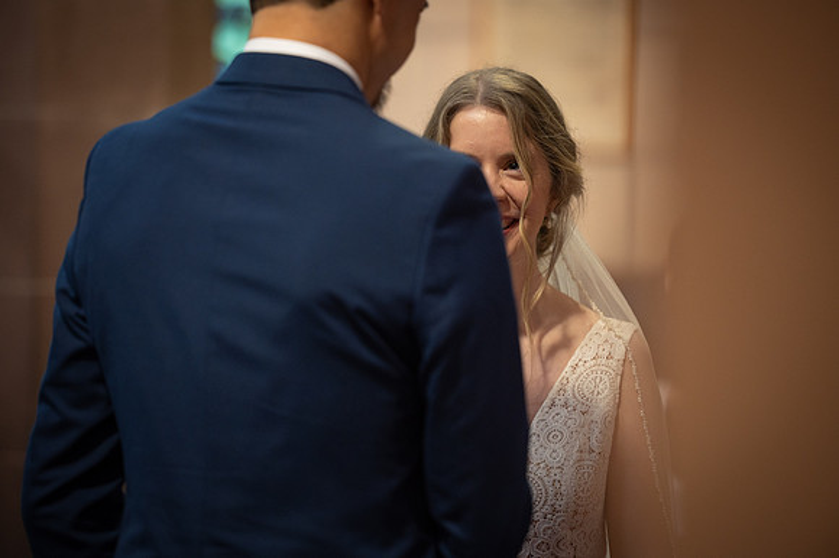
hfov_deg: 11.4
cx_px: 420
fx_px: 4192
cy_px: 279
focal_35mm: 180
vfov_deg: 7.6
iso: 1600
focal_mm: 180
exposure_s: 1/125
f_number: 2.8
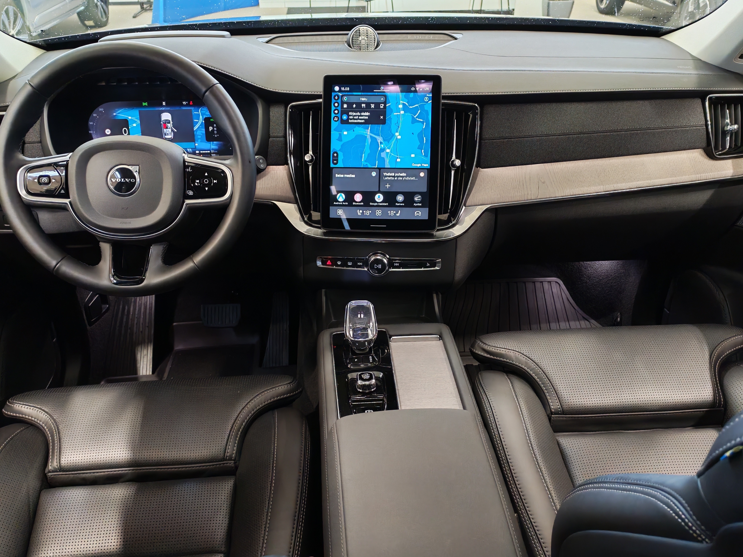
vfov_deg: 45.4
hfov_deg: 58.4
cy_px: 278
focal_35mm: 31
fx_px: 665
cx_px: 372
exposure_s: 1/50
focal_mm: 6.12
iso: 1800
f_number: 1.9
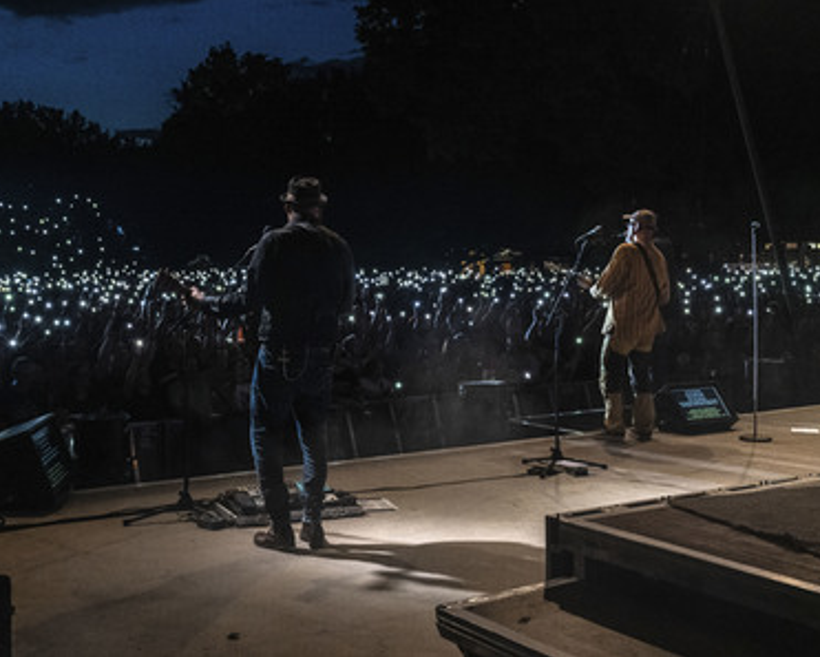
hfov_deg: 44.8
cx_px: 410
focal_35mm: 41
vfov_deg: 36.5
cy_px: 327
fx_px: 995
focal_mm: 36
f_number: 7.1
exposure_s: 1/320
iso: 2500
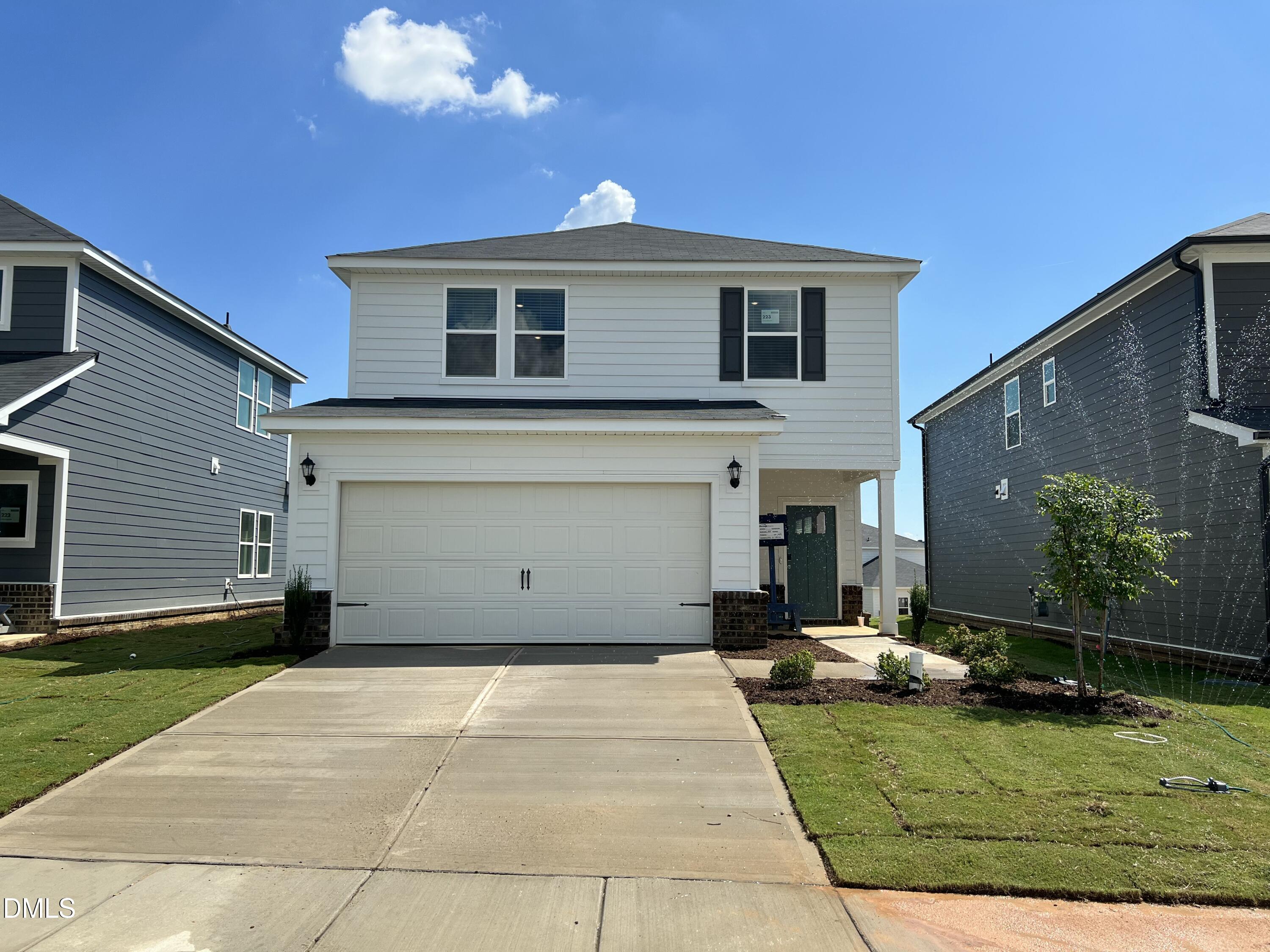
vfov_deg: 53.1
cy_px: 476
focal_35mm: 26
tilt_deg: +5.4
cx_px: 635
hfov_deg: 67.3
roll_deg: +0.2
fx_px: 954
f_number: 1.5
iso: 50
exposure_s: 1/4630
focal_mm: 5.7
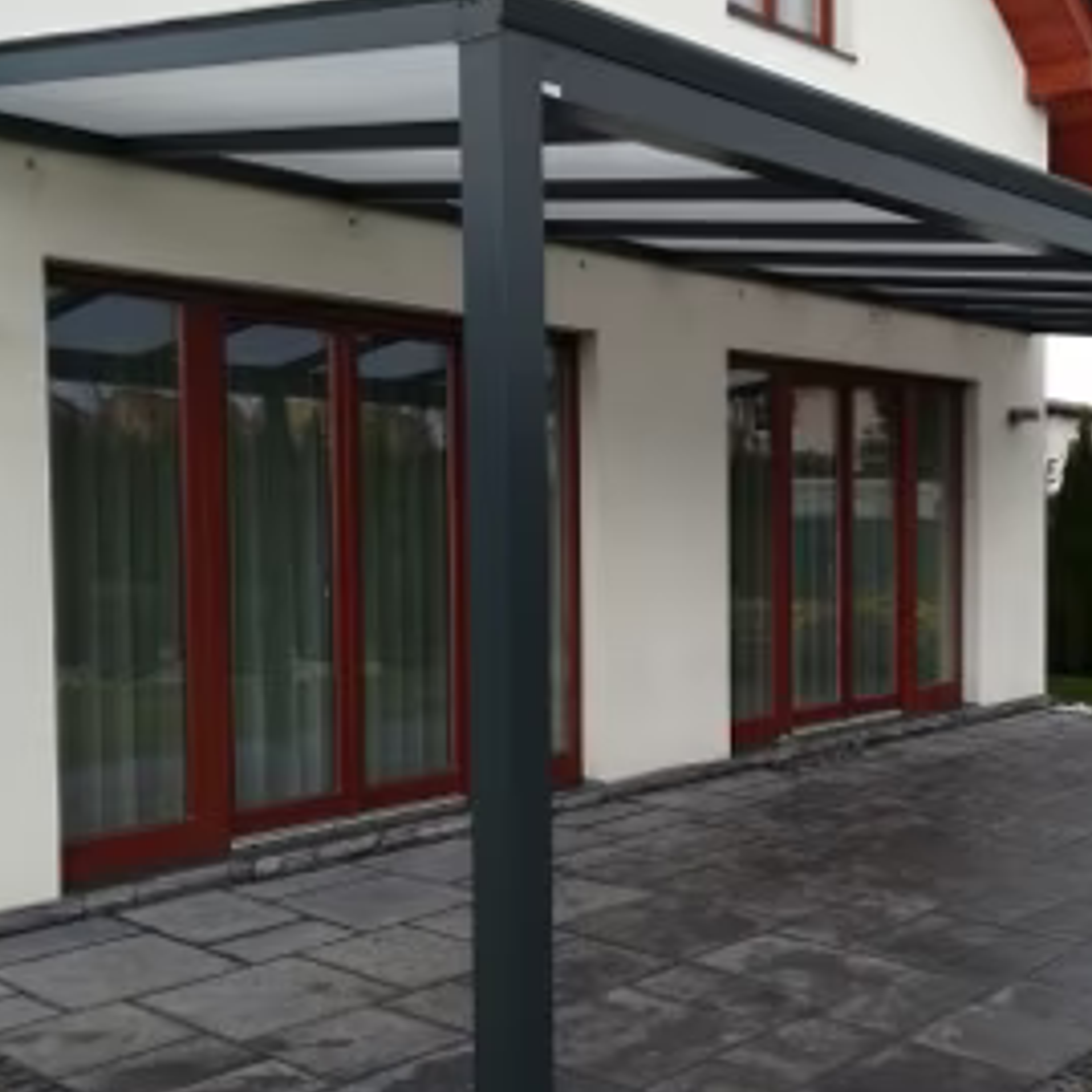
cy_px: 581
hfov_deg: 40.5
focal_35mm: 41
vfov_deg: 40.9
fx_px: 1463
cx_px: 706
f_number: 2.2
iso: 64
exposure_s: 1/100
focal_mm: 3.83
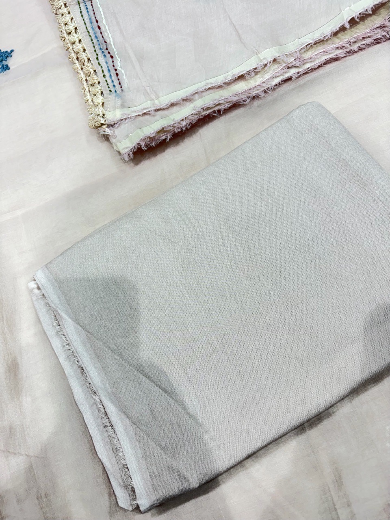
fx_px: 391
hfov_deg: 53.1
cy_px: 260
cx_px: 195
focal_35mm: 26
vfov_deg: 67.3
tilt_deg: -70.6
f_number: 1.6
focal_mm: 5.96
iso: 64
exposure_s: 1/100
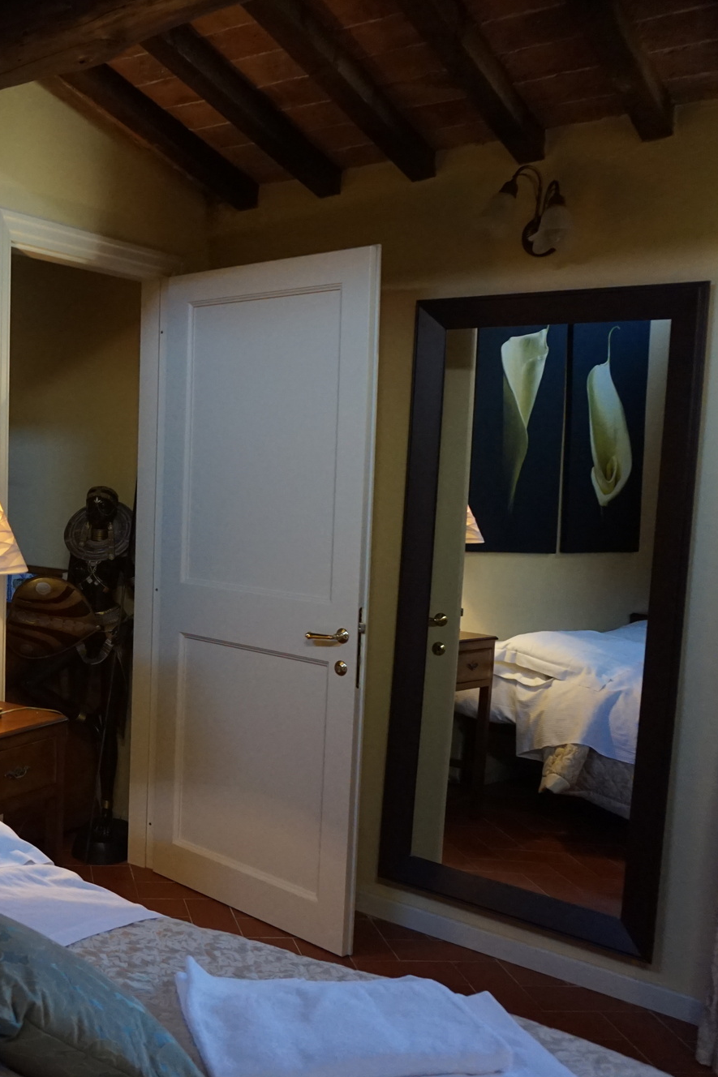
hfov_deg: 33.4
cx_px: 28
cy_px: 531
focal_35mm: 37
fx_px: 1107
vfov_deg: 51.9
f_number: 3.5
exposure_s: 1/160
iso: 2000
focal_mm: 16
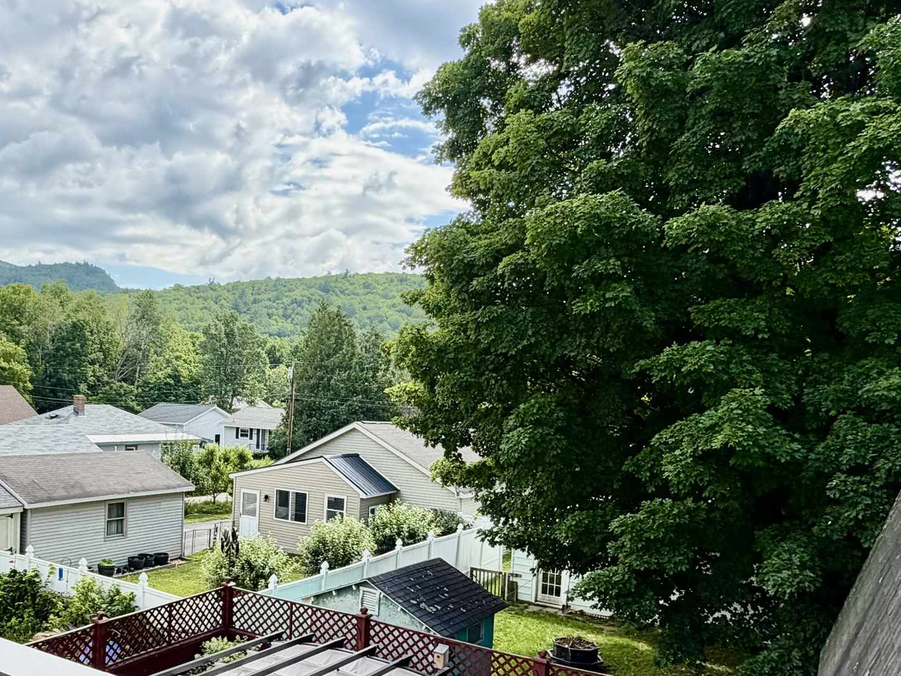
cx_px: 278
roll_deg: -1.4
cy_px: 438
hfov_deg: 58.2
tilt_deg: -3.0
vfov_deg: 46.2
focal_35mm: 30
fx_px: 781
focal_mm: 2.22
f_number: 2.2
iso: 40
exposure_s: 1/770
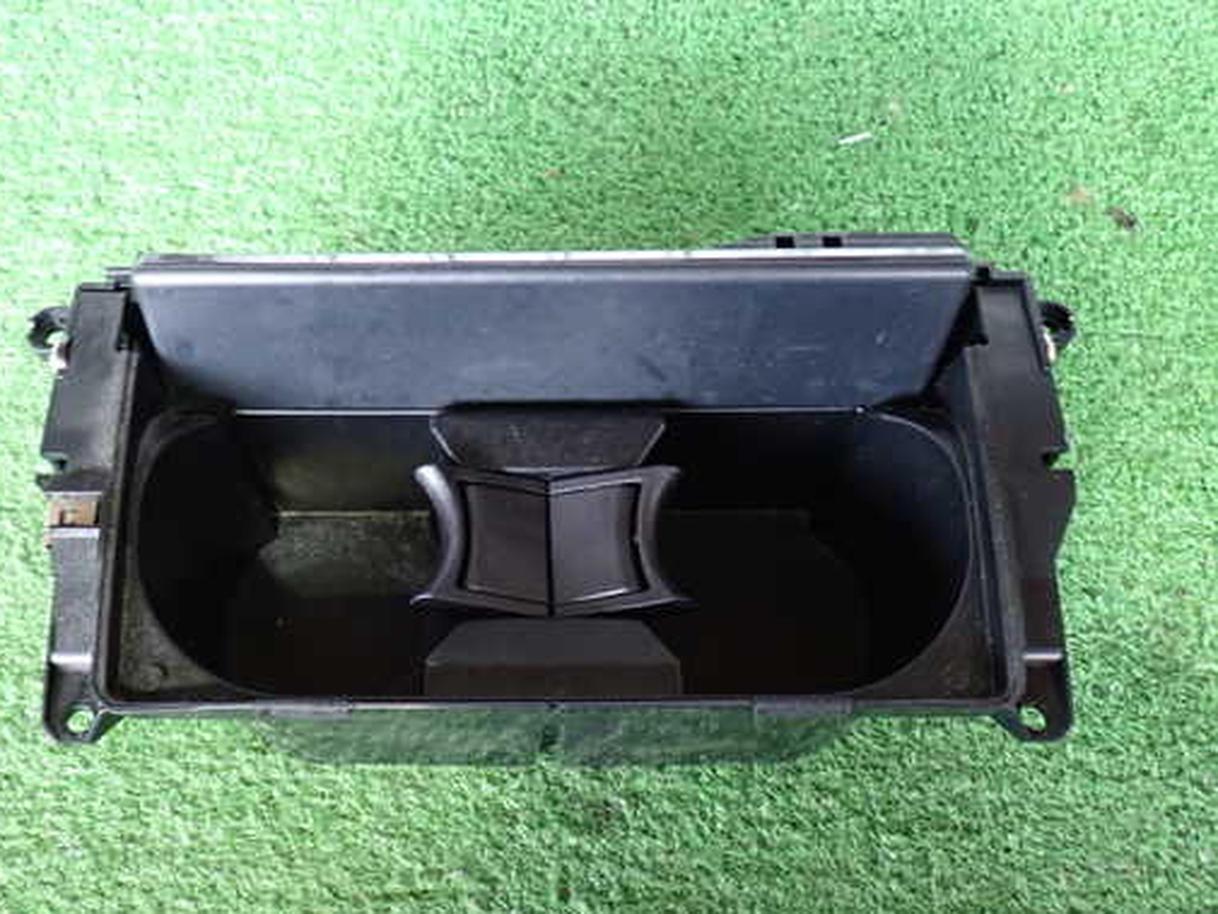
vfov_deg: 37.7
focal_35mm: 38
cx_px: 497
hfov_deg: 48.7
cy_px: 465
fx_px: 1337
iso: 800
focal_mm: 5.79
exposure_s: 1/30
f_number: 2.4
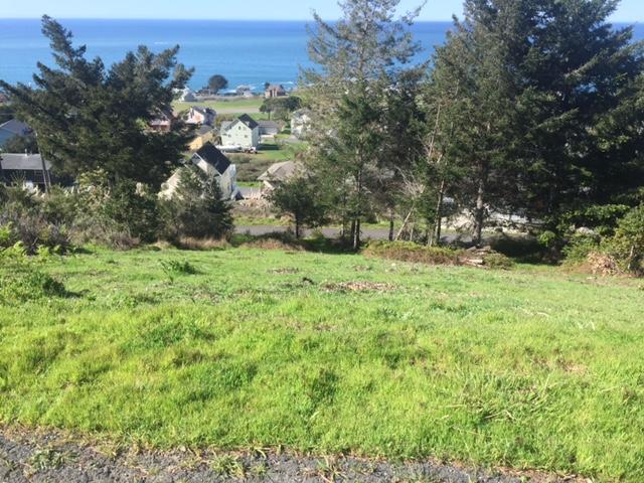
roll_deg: -1.7
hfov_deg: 61.7
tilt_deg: -21.1
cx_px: 322
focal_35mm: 29
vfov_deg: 48.2
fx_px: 540
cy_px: 242
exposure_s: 1/898
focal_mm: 4.15
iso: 32
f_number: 2.2
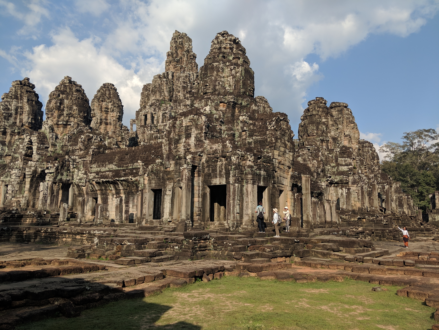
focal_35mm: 27
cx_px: 220
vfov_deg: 51.4
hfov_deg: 65.3
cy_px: 165
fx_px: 342
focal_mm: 4.44
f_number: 1.8
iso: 54
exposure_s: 1/2597
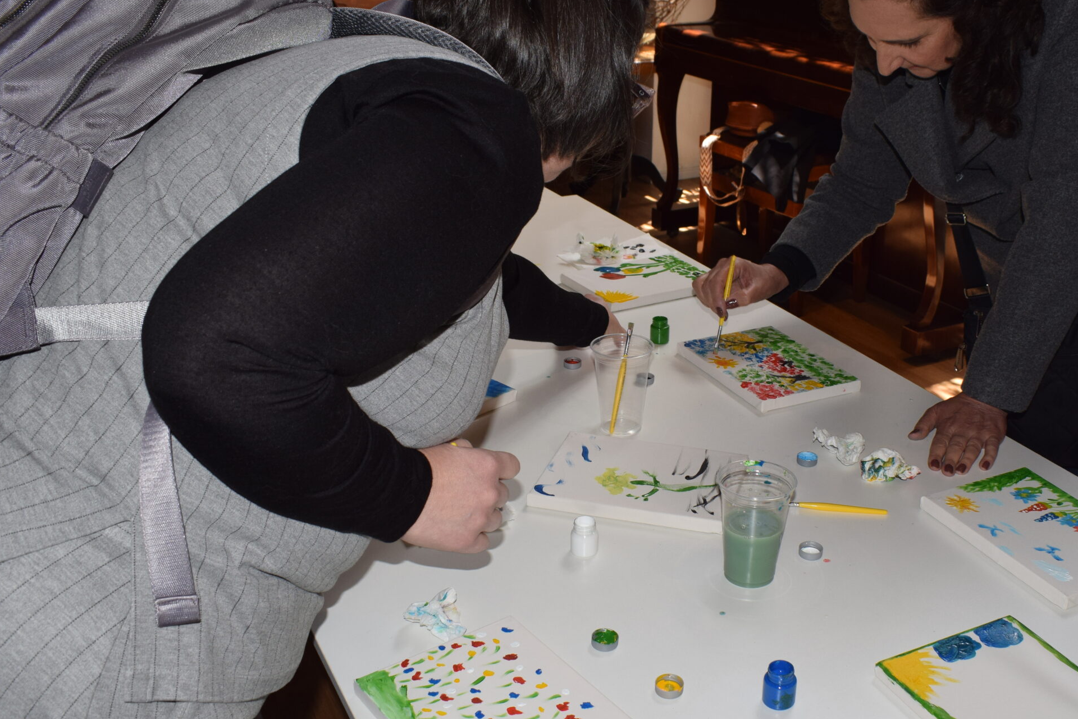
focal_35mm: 40
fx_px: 1198
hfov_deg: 48.1
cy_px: 390
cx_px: 657
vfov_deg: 33.4
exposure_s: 1/125
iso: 320
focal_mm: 20
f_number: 9
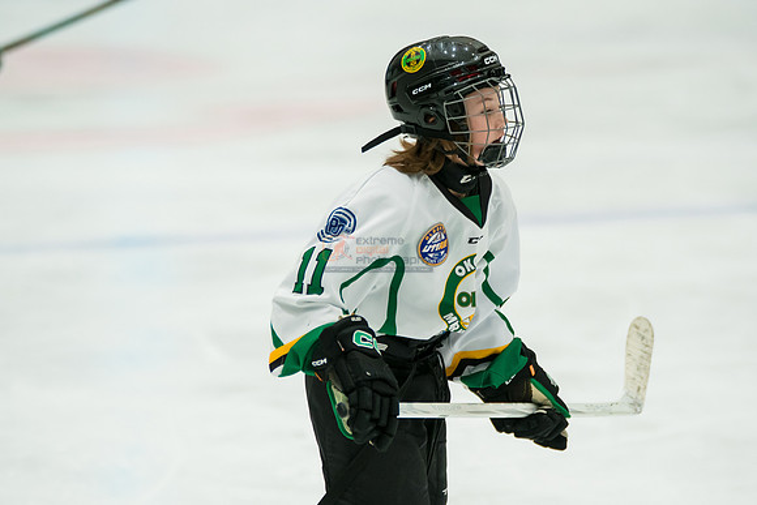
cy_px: 349
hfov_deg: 6.4
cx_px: 378
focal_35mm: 323
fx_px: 6800
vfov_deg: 4.3
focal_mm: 234
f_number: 3.2
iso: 3200
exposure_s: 1/1600
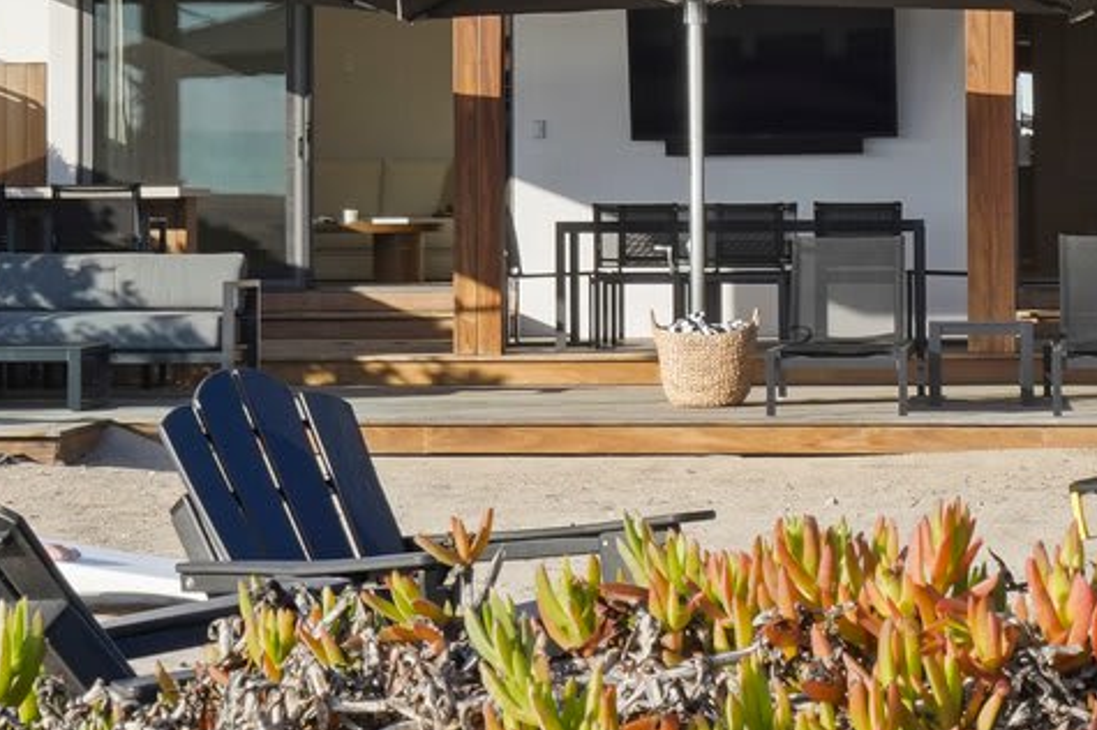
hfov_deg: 13.6
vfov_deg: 9.0
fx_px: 4598
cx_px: 672
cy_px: -59
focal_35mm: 151
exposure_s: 1/40
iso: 400
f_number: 14
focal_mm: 35
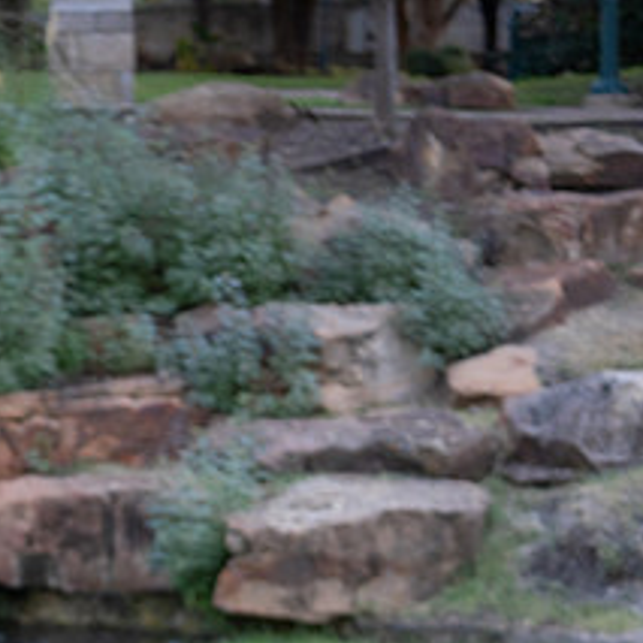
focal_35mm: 177
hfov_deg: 9.7
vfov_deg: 9.8
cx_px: -248
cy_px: 604
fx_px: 3720
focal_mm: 72
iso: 800
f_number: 2.8
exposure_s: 1/320
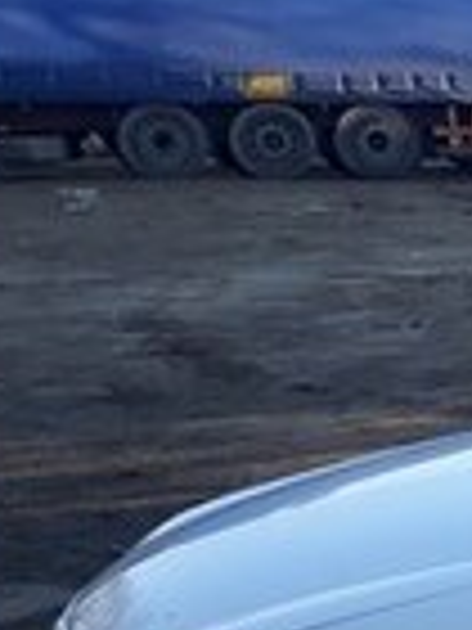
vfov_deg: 15.1
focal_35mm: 127
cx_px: 1416
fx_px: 2309
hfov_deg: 9.3
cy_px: 727
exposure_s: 1/326
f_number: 1.9
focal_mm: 3.6
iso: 40
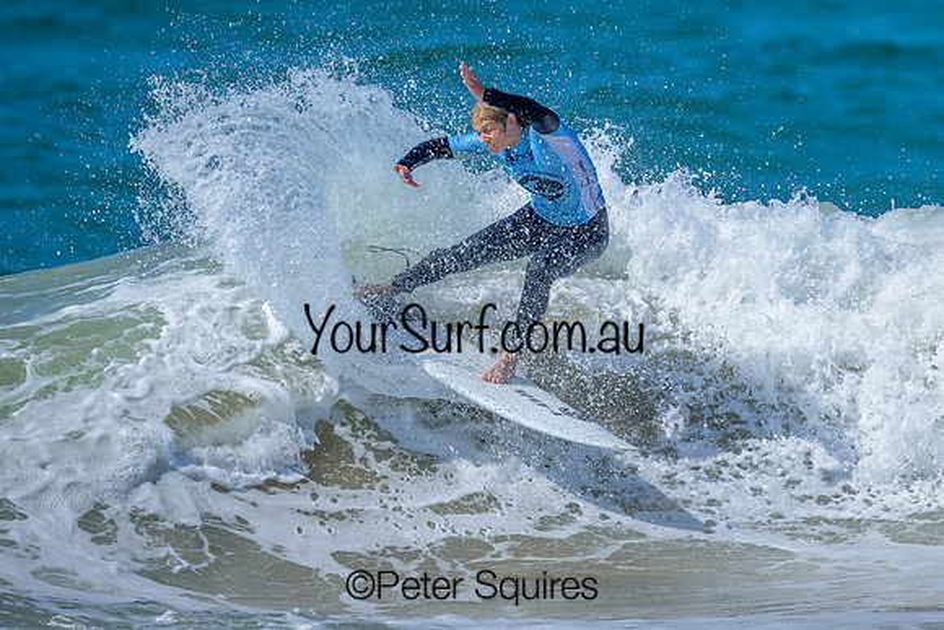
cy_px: 238
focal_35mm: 1098
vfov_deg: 1.3
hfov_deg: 1.9
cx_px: 648
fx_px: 28801
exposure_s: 1/2000
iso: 220
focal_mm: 800
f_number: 6.3
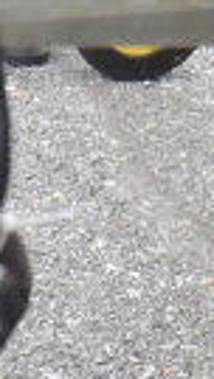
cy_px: -251
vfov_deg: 10.7
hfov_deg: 6.3
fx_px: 1926
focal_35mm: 191
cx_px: -48
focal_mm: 18
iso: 200
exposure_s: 1/60
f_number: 4
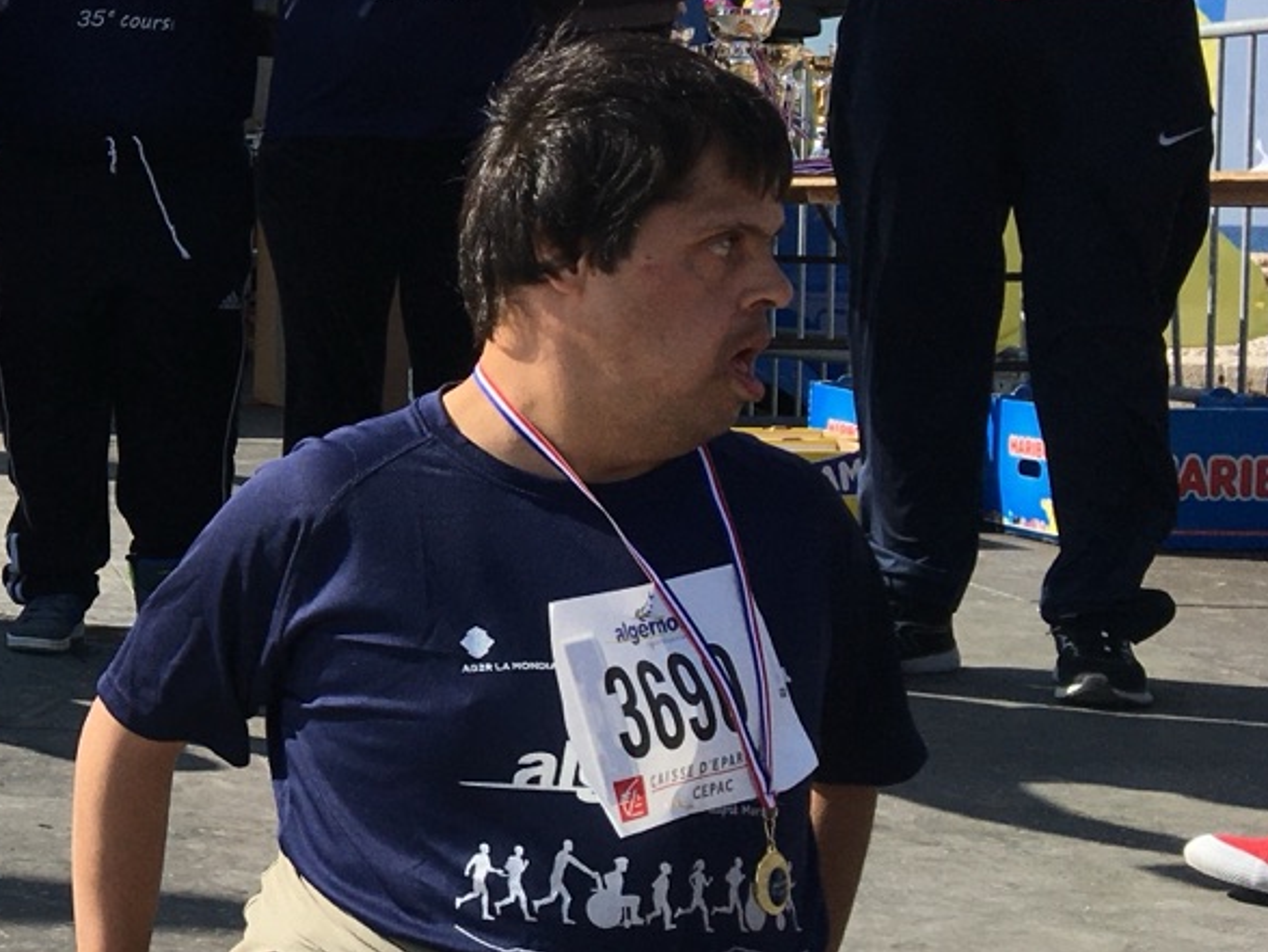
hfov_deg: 22.0
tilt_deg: -2.9
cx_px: -413
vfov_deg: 18.6
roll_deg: -2.3
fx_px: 2896
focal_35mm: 79
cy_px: 281
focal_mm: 4.15
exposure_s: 1/1832
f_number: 2.2
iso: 25
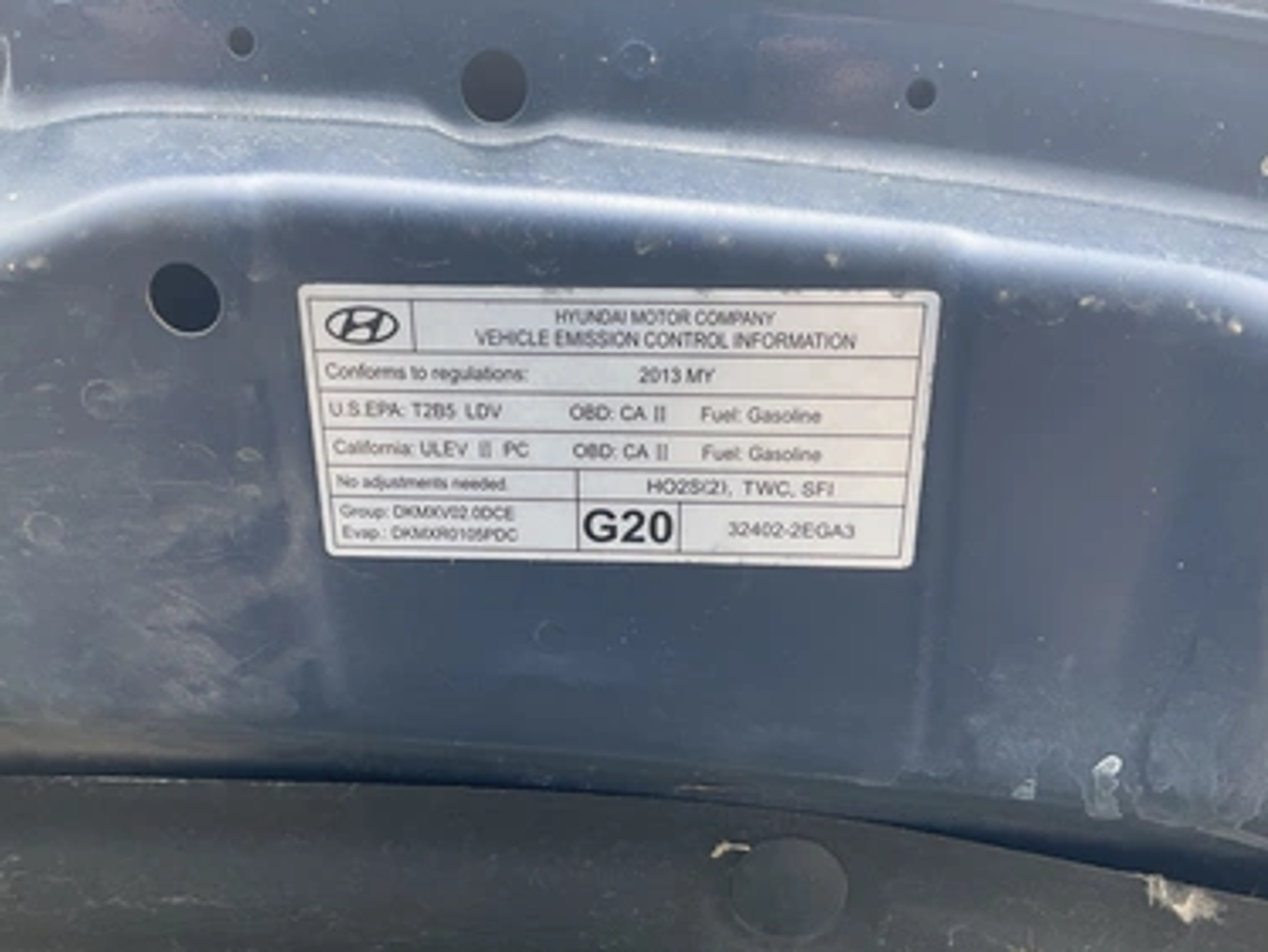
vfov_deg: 45.5
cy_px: 468
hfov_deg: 58.3
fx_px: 1136
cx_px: 620
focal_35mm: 31
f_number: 1.8
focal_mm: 3
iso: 25
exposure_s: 1/294
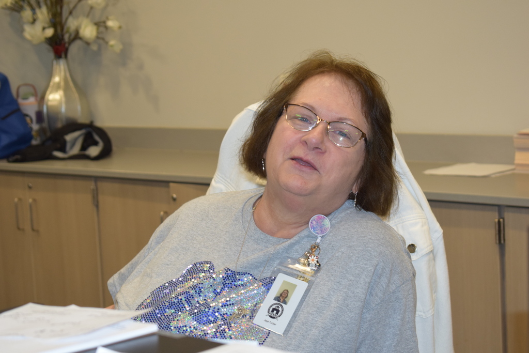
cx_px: 264
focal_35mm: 82
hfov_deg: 24.6
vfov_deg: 16.6
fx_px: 1212
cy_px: 176
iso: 900
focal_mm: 55
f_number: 5.6
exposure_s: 1/60
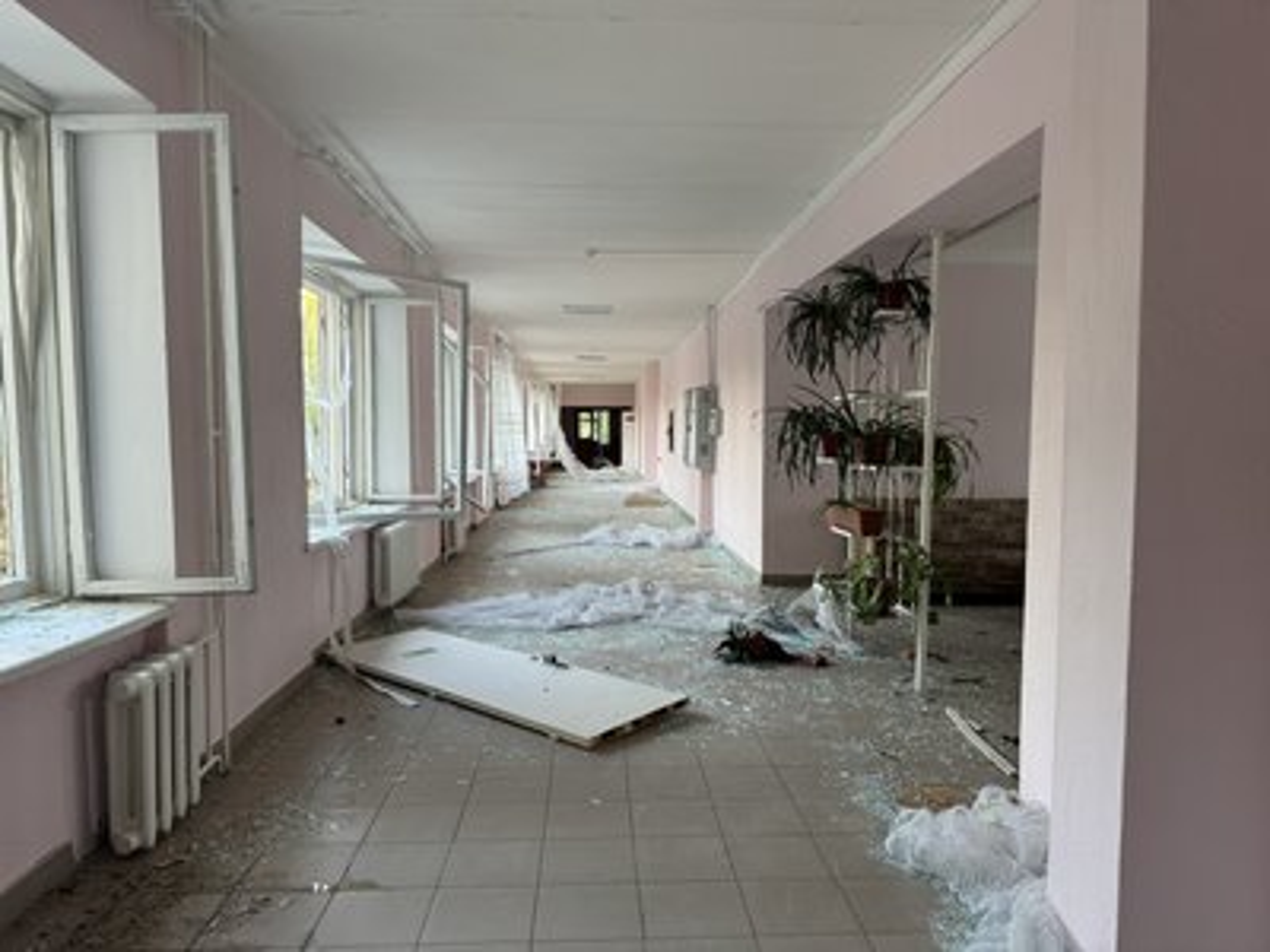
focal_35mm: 24
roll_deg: +0.2
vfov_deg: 56.8
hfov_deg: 71.6
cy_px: 476
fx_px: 881
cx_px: 635
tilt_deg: -2.5
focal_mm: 6.76
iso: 200
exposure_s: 1/121
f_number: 1.78
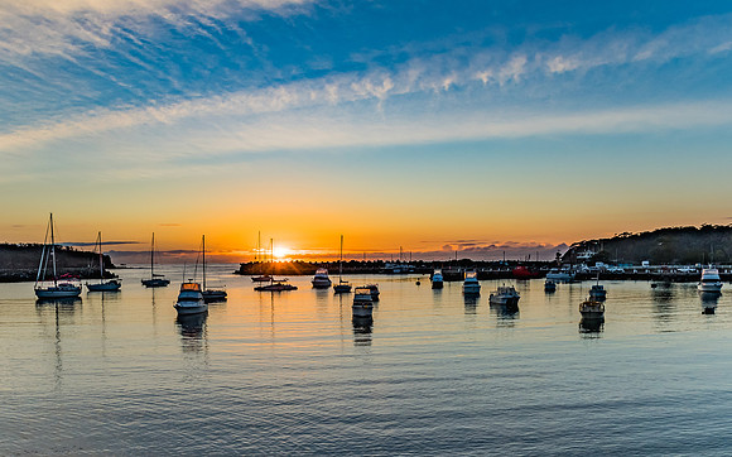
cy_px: 318
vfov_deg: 38.3
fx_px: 646
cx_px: 330
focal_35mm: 32
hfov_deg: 59.0
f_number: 7.1
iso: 200
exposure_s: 1/500
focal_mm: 16
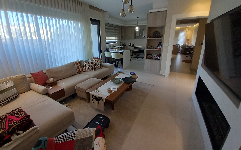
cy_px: 65
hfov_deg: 105.3
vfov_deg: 78.2
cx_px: 120
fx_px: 92
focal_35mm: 14
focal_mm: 1.13
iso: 125
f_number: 2.2
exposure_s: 1/50
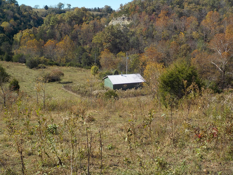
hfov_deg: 40.4
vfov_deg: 30.9
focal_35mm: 47
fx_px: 316
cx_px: 116
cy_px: 88
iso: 125
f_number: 4.2
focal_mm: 6.4
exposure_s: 1/640
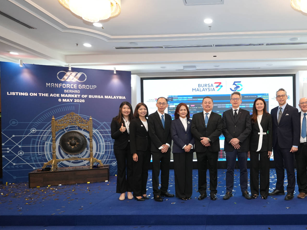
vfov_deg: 48.0
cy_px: 136
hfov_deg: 59.1
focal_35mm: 29
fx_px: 257
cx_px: 221
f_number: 2.8
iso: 1600
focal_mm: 20
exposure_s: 1/200
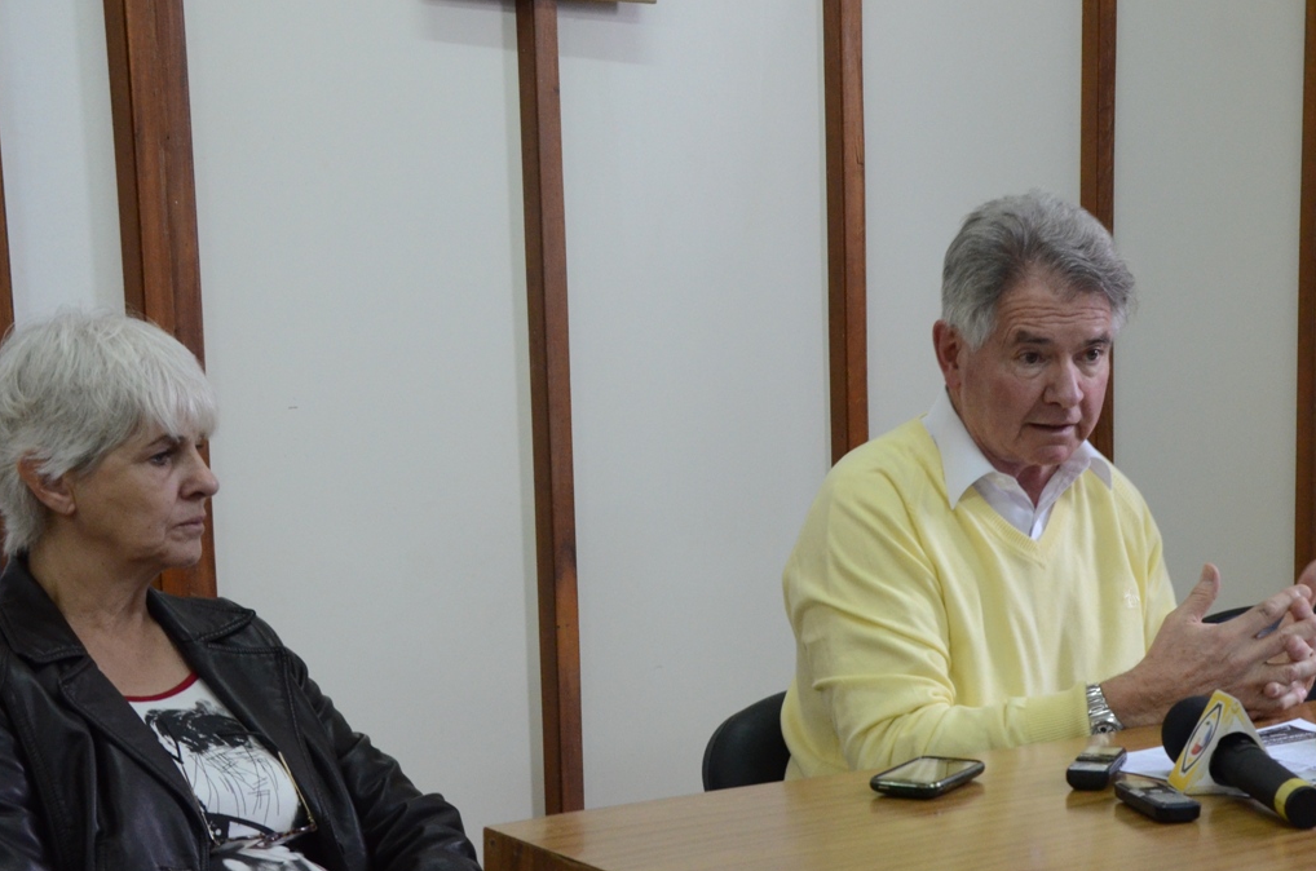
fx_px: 2225
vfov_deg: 22.0
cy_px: 609
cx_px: 795
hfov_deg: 32.8
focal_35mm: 61
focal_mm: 28
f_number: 6.3
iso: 2000
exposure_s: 1/50
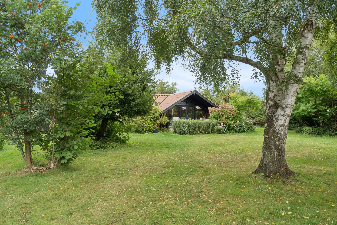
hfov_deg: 63.2
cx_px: 168
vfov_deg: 44.6
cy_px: 112
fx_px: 274
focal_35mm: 29
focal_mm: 19.5
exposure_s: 1/80
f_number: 8
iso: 160
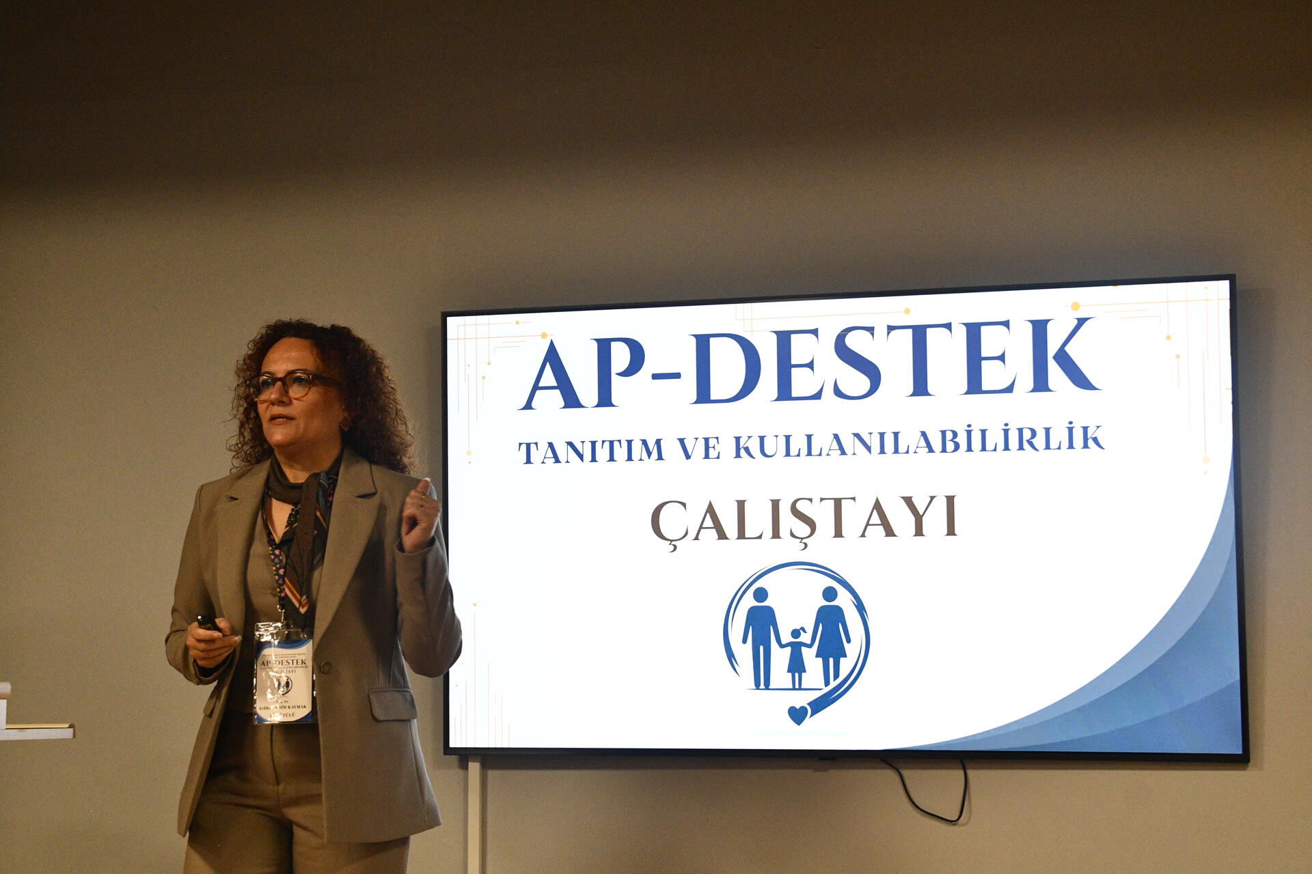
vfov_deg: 20.3
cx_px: 656
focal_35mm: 67
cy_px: 437
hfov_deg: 30.1
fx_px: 2442
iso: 3200
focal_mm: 45
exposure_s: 1/125
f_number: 5
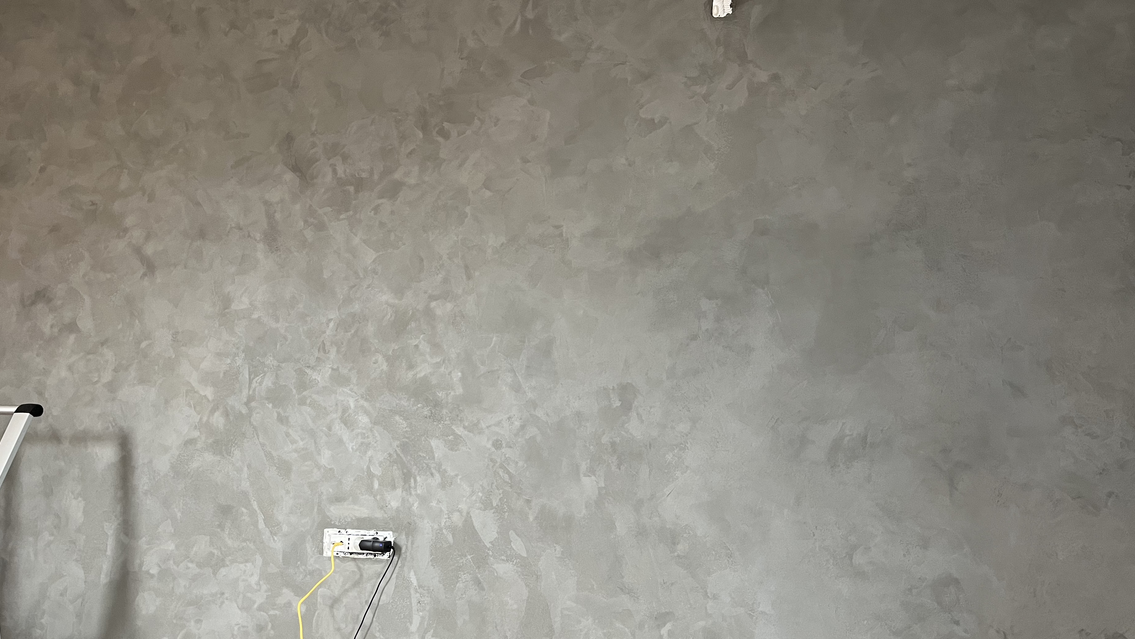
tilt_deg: +7.4
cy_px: 380
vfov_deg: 37.6
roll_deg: -2.4
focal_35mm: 31
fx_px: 933
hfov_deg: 62.6
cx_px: 545
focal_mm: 5.1
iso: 125
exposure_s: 1/70
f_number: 1.6
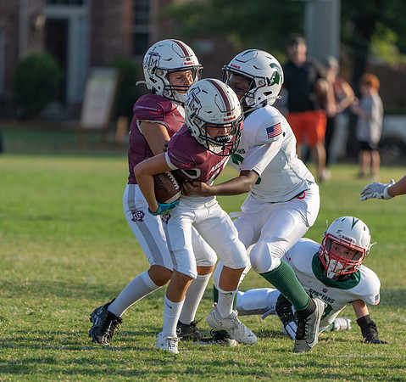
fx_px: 6501
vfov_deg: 3.4
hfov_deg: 3.6
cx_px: 210
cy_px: 214
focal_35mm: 505
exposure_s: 1/1000
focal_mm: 364
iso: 250
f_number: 5.6
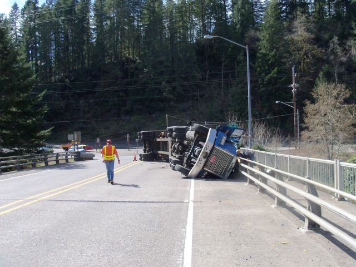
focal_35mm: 35
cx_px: 178
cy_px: 134
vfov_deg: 40.7
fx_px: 360
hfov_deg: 52.6
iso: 80
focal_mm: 6.3
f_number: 3
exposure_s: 1/640
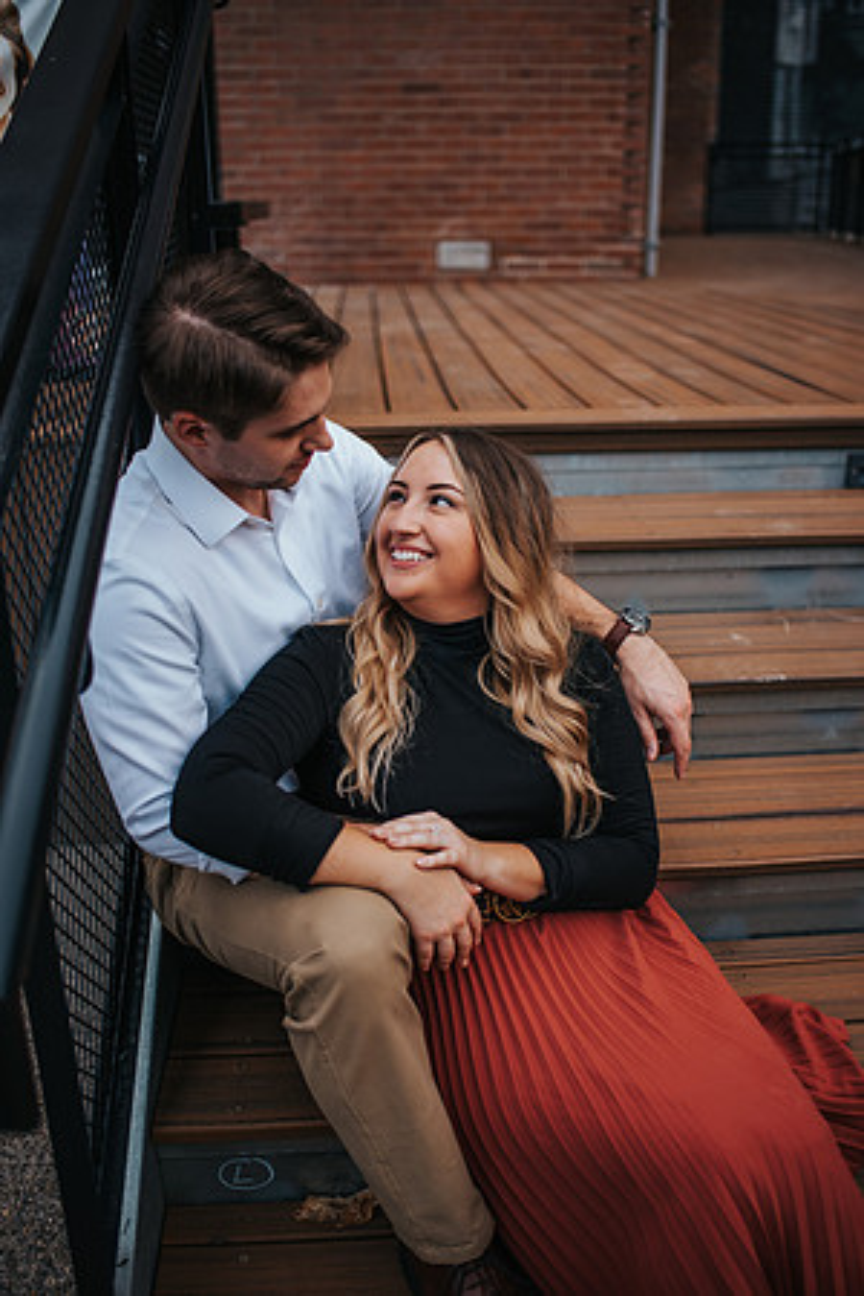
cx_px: 432
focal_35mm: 35
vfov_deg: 54.4
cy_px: 648
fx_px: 1260
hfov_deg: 37.9
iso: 450
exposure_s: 1/800
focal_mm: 35
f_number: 1.8
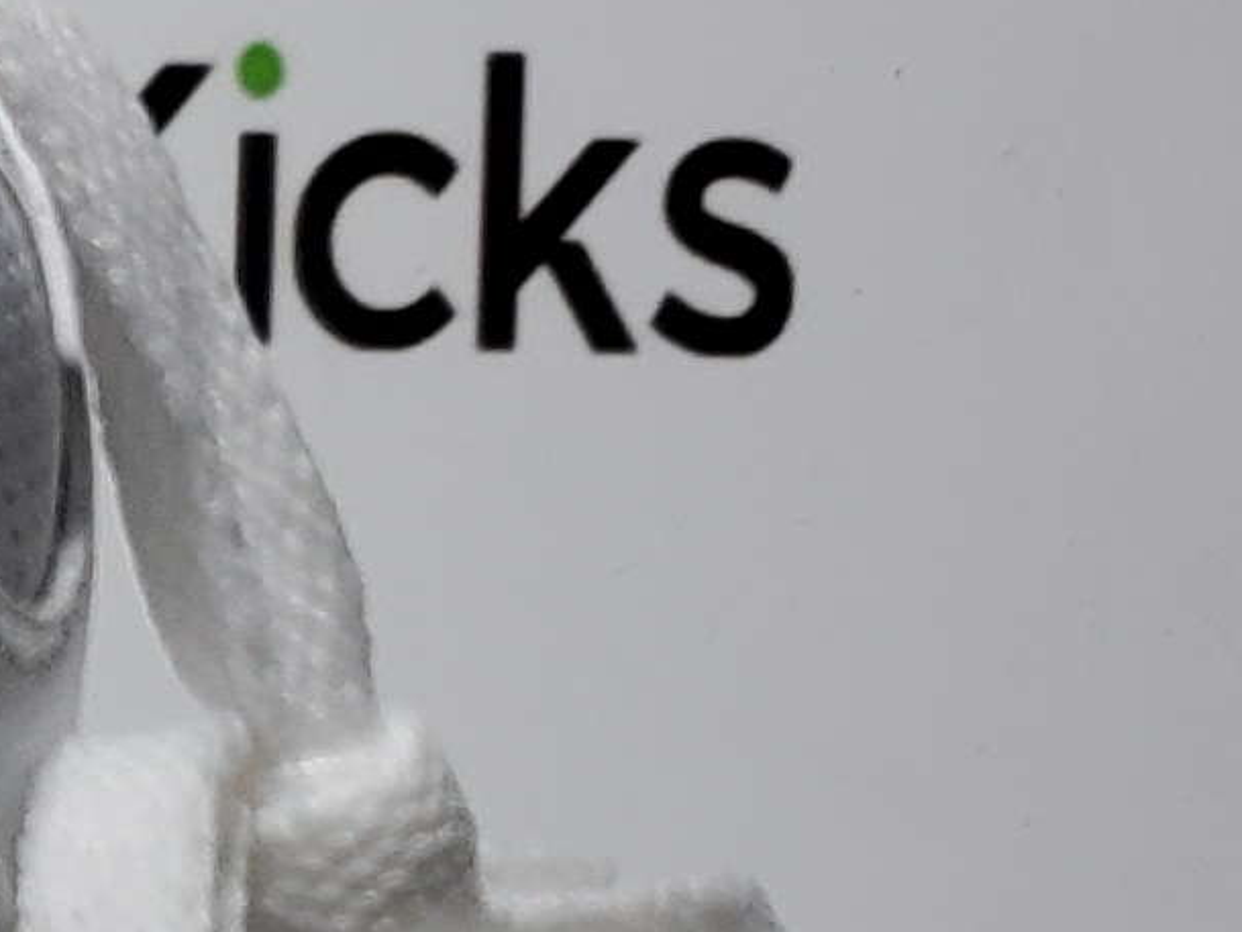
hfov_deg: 10.0
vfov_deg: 8.5
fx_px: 6172
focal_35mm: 172
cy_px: 1281
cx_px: -1744
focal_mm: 4.3
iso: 50
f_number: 1.5
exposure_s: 1/525
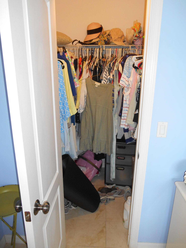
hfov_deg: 53.1
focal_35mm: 26
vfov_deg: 67.3
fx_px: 186
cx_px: 93
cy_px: 124
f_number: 3.4
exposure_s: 1/25
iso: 200
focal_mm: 4.7
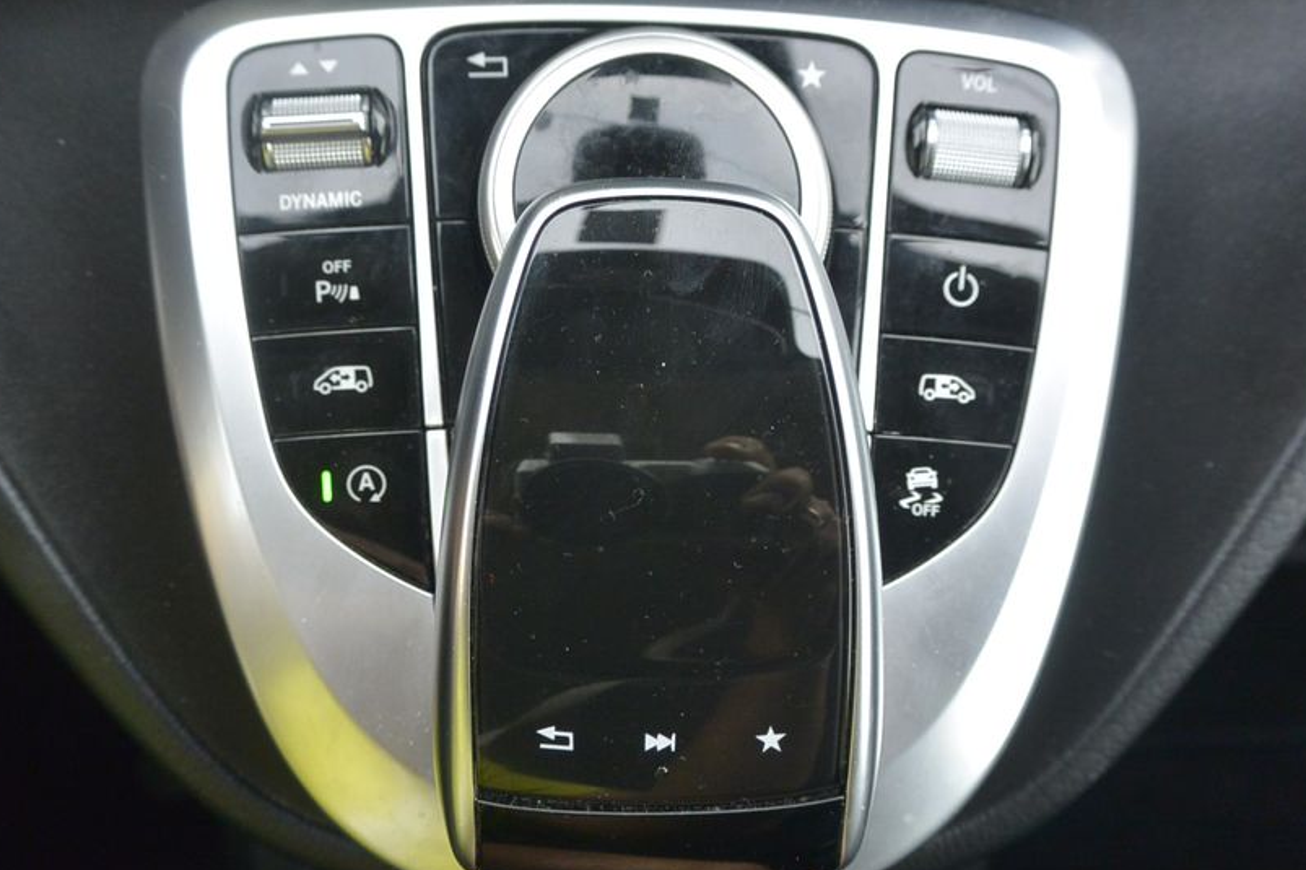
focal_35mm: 37
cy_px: 497
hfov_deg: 51.9
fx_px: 1342
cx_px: 678
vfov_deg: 35.9
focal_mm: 11
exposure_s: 1/125
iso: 250
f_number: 3.5
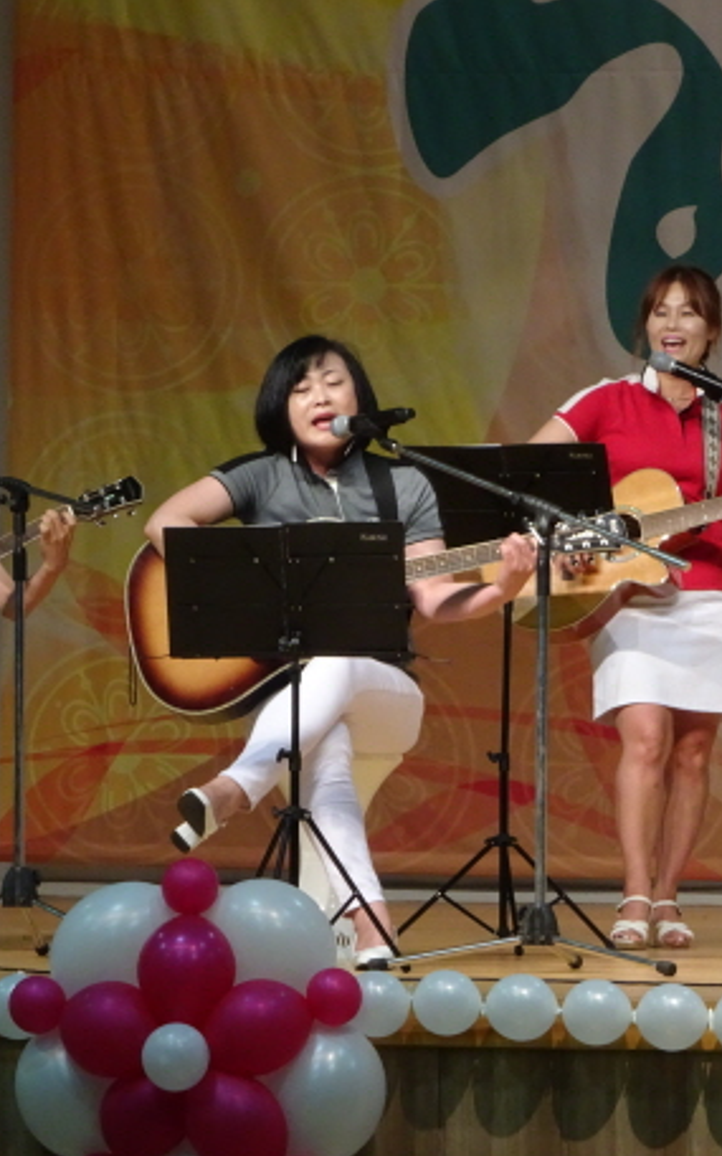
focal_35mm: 204
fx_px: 6423
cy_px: 578
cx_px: 375
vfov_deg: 10.3
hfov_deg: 6.4
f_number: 7.1
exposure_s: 1/40
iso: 400
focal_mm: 24.36
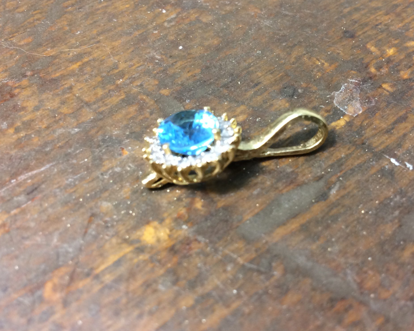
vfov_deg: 38.2
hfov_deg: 46.6
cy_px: 145
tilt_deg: -51.0
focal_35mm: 39
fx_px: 478
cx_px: 243
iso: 100
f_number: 2.2
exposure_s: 1/33
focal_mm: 4.15
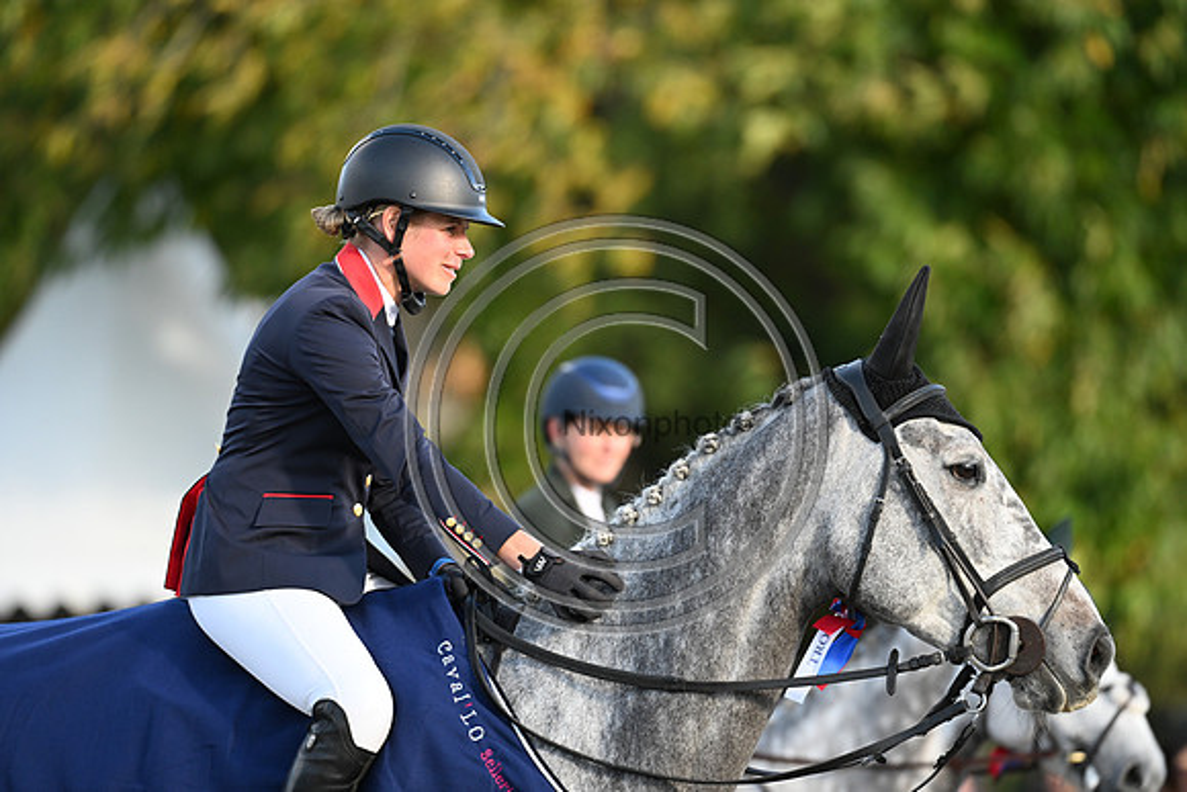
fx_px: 12532
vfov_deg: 3.6
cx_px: 594
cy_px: 396
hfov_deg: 5.4
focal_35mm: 380
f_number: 5.6
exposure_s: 1/1250
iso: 1800
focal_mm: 380
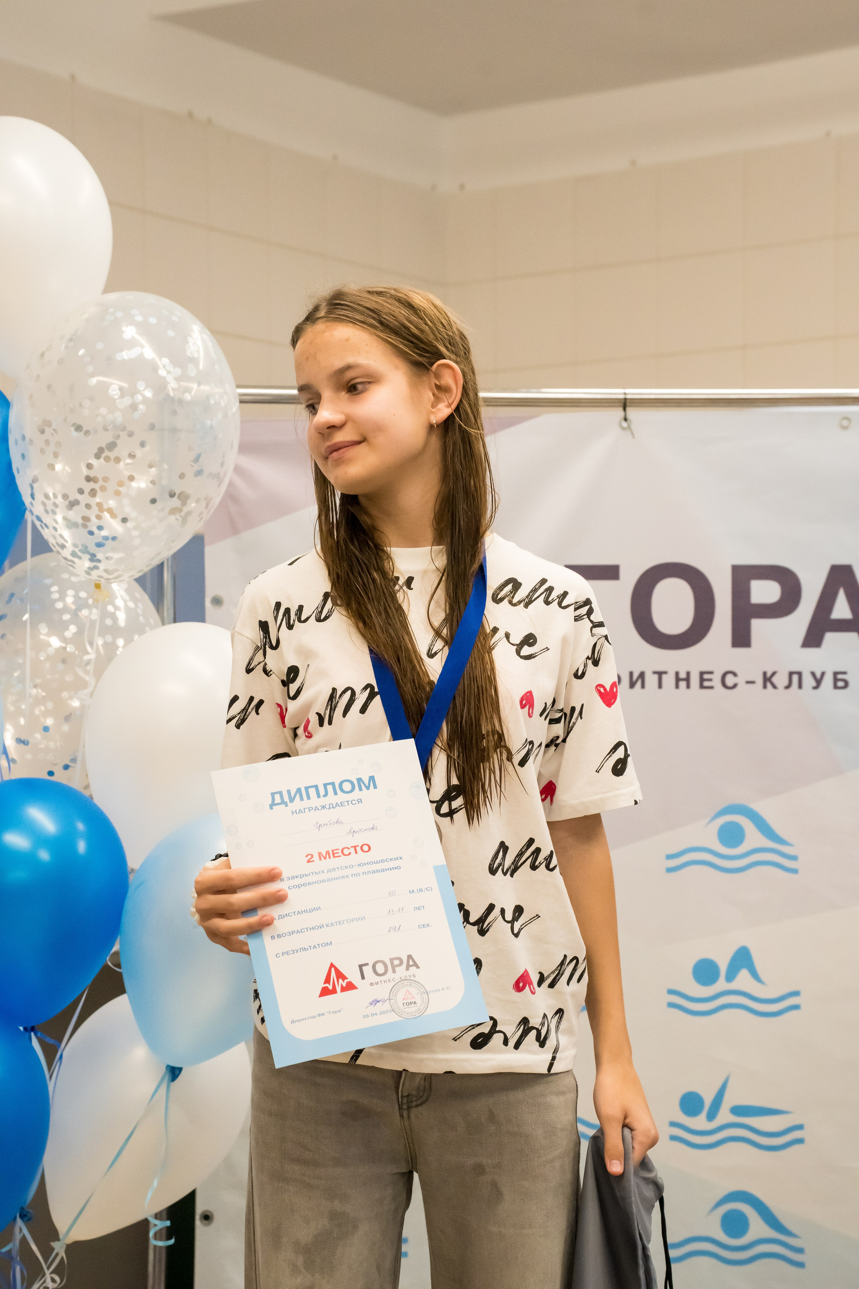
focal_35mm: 79
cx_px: 430
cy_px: 644
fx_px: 2827
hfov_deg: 17.3
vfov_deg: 25.7
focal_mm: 79
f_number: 6.3
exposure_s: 1/500
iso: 6400
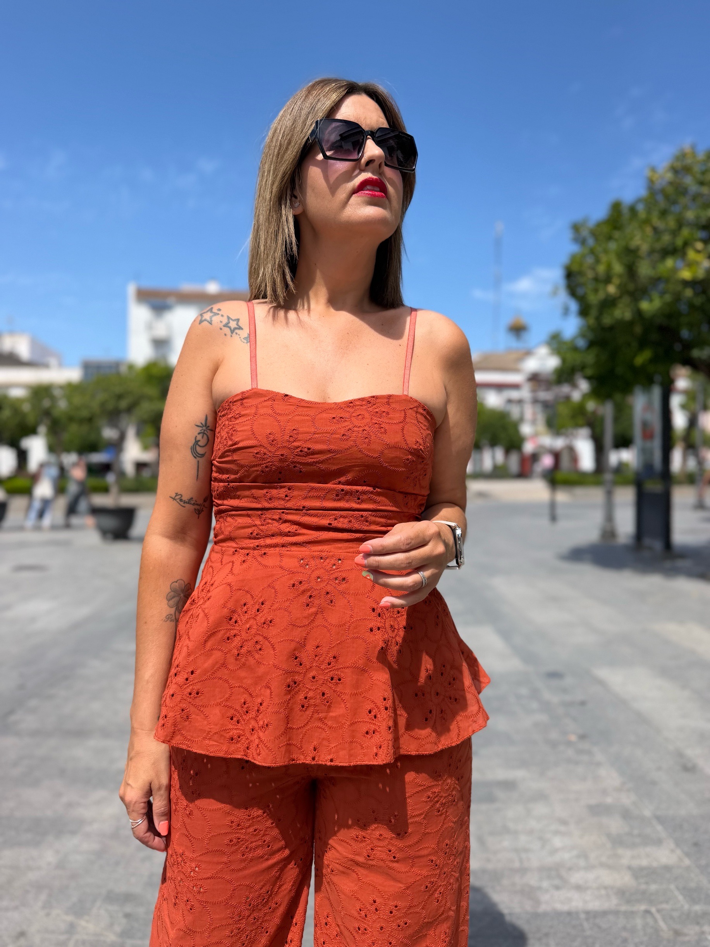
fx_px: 656
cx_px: 355
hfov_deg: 56.8
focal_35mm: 24
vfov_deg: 71.6
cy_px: 474
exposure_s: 1/3279
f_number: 1.78
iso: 80
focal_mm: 6.76
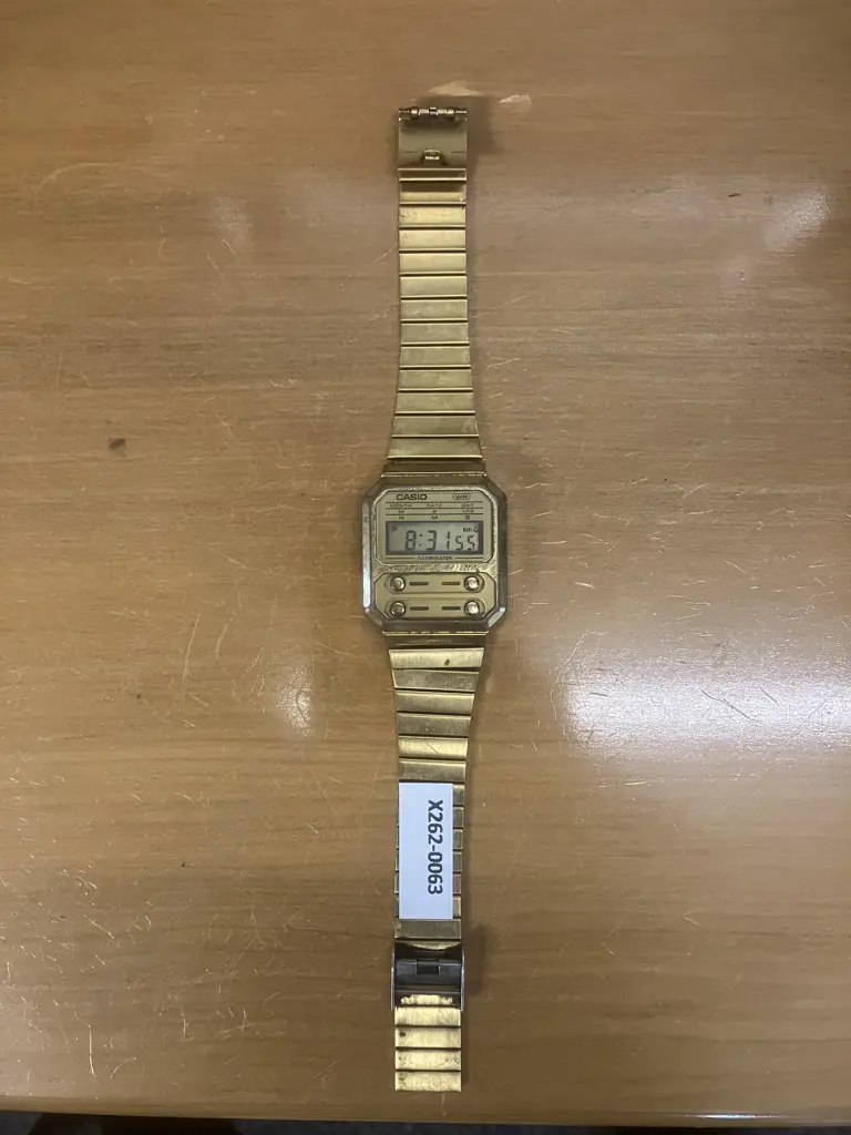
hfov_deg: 49.7
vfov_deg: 63.4
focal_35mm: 28
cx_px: 426
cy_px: 568
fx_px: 918
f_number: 1.8
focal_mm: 3.99
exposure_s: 1/50
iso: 250
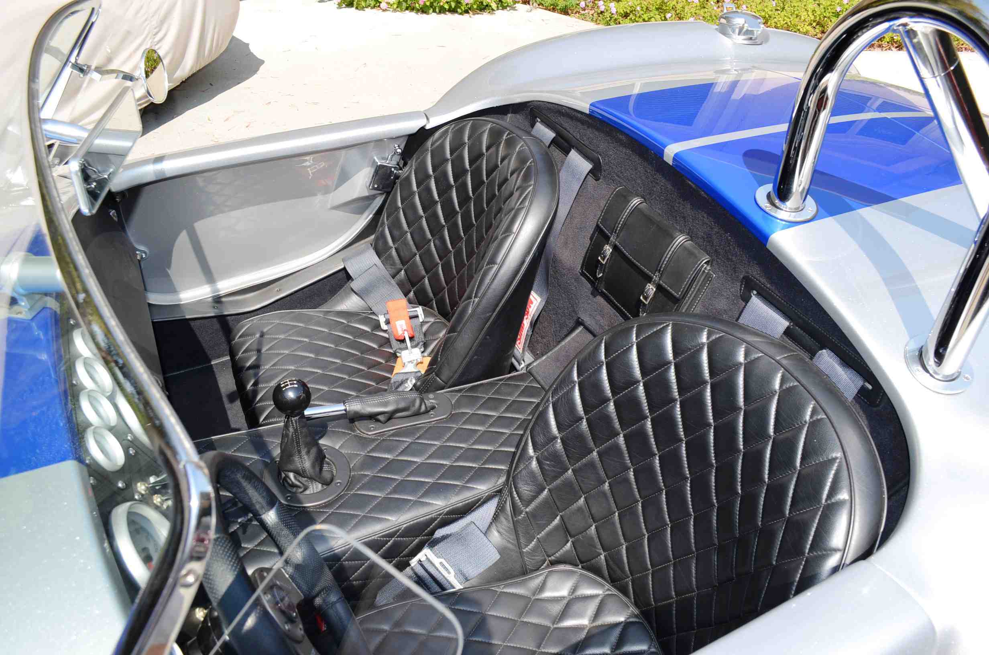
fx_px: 740
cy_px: 328
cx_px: 494
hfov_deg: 67.5
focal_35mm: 27
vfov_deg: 47.7
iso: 100
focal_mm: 18
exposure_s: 1/200
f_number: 7.1
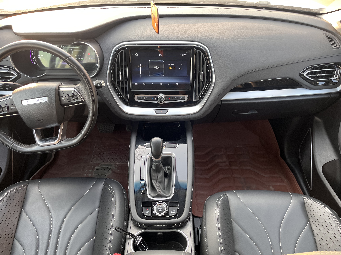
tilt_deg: -44.6
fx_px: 256
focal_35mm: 26
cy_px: 128
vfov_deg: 53.1
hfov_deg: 67.3
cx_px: 170
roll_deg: -0.7
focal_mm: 5.1
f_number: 1.6
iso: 125
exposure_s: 1/121
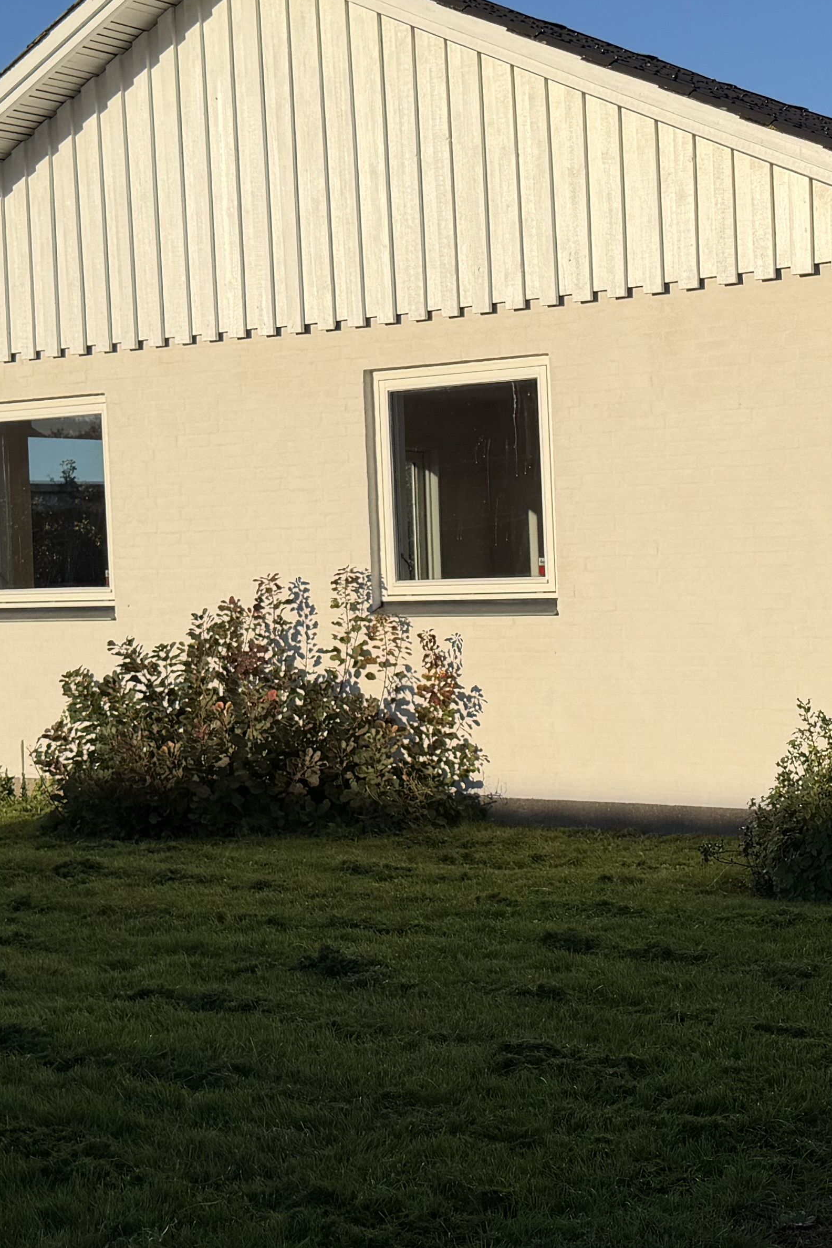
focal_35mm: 60
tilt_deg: -0.3
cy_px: 554
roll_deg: +2.1
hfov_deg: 22.3
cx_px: 665
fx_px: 2080
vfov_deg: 33.4
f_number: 1.78
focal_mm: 6.76
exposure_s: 1/8130
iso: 80
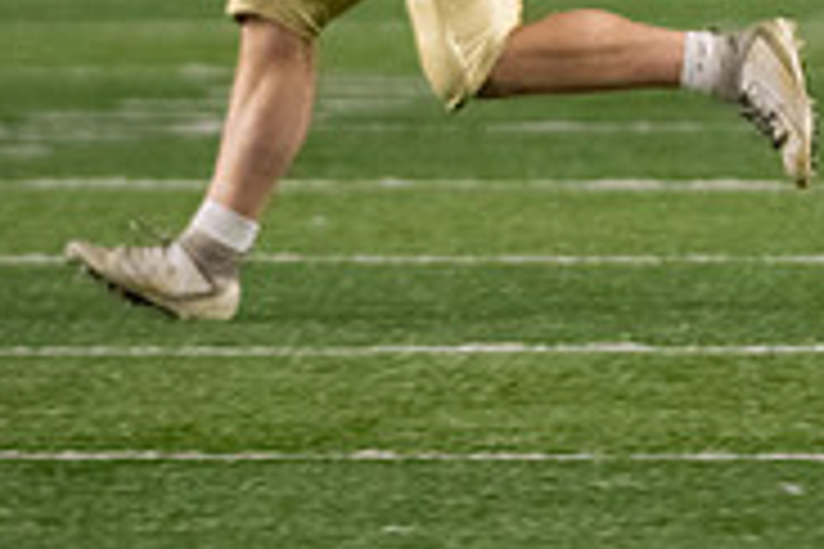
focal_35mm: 1271
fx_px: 29090
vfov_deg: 1.1
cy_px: -286
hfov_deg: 1.6
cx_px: 675
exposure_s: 1/500
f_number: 4.5
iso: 5600
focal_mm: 400
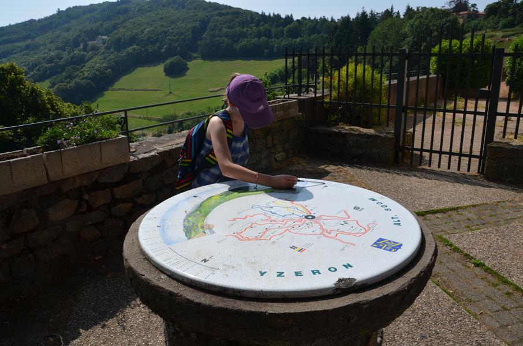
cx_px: 262
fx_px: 391
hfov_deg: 67.5
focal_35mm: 27
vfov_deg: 47.7
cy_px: 173
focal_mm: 18
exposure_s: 1/320
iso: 100
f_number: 9
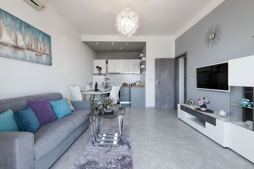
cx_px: 127
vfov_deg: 73.8
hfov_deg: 96.7
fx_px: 113
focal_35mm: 16
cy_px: 84
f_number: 7.1
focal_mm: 16
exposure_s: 1/80
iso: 400
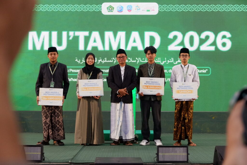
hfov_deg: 27.0
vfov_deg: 18.2
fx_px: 515
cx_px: 124
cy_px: 82
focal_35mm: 75
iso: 3200
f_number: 5.6
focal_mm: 50
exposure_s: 1/90
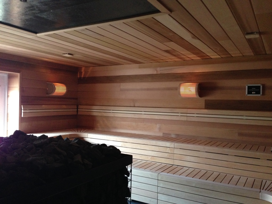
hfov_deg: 55.4
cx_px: 136
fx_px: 259
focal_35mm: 33
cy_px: 102
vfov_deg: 42.9
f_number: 2.4
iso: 400
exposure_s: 1/20
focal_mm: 4.12
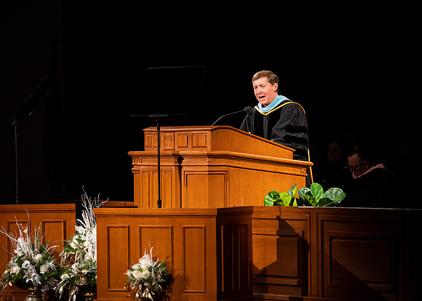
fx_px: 3175
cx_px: 157
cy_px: 167
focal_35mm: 265
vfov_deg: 5.4
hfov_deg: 7.6
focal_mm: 200
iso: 1250
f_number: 2.8
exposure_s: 1/200
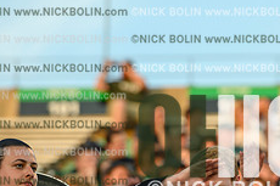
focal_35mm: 505
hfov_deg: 4.1
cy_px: 153
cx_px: 224
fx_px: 3925
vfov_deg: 2.7
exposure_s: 1/125
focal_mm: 200
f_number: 4
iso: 160
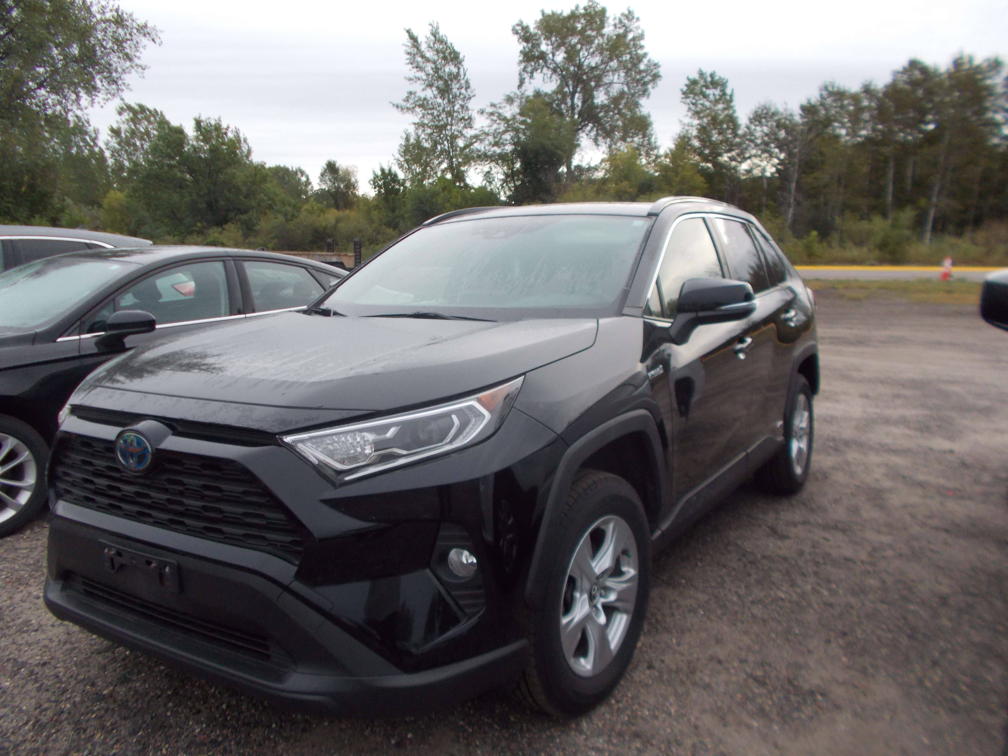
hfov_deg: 67.3
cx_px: 504
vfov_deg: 53.1
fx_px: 757
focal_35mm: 26
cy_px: 378
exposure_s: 1/250
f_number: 3.2
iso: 200
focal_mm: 4.6
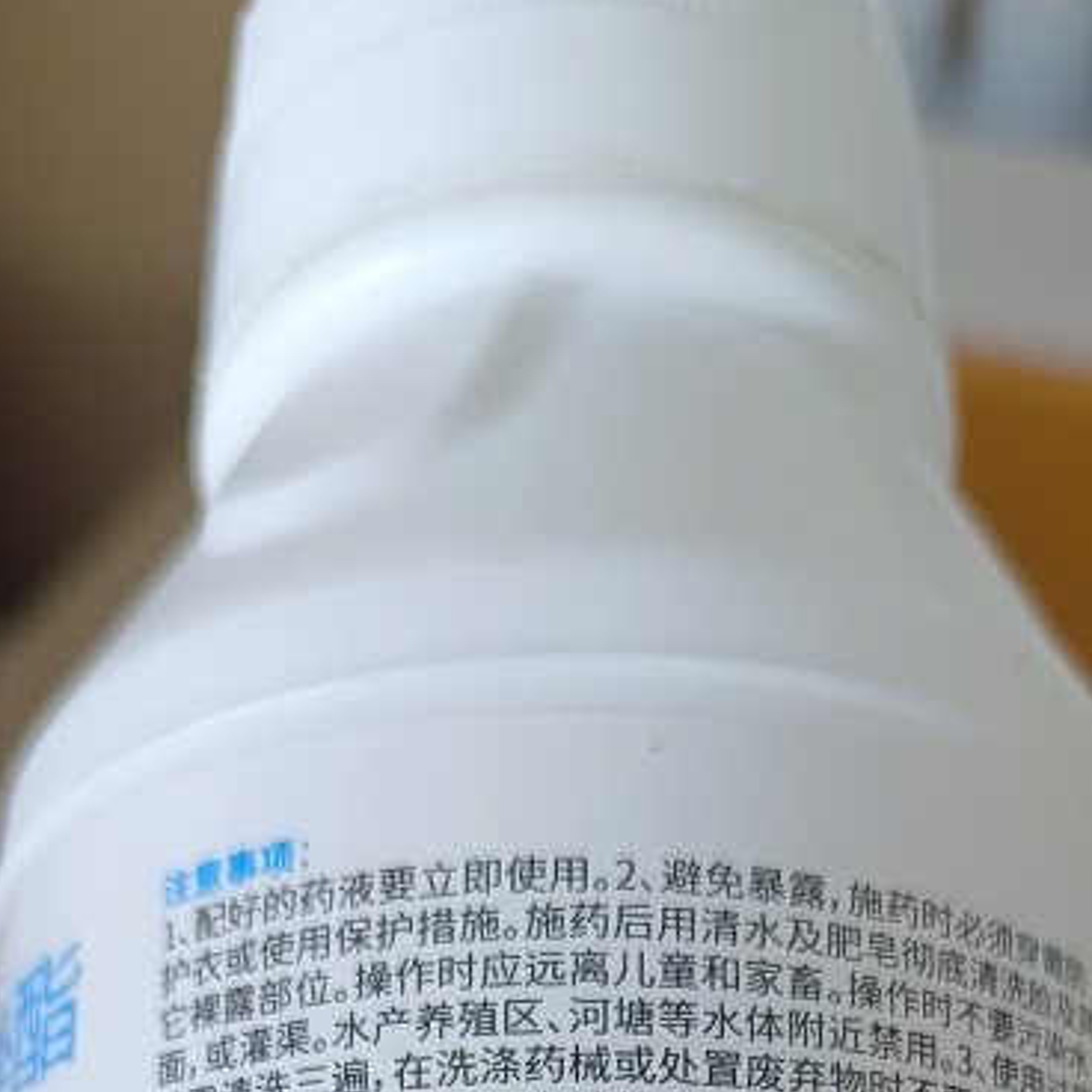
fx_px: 2106
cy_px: 1524
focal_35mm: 59
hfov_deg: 29.1
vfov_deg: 24.3
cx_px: 593
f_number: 1.88
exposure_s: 1/50
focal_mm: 5.59
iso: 761
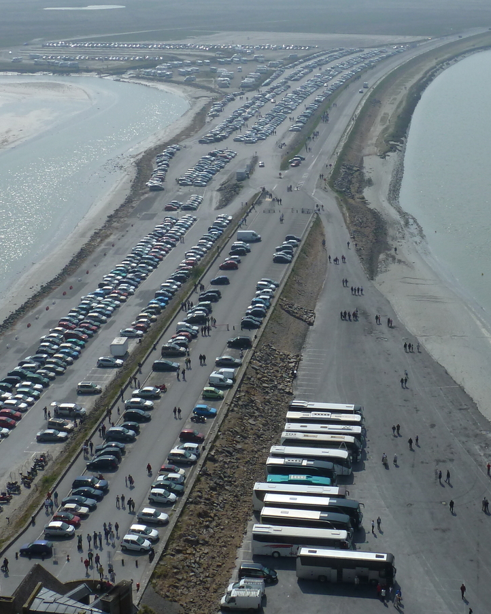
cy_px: 241
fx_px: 1163
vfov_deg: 29.5
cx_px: 315
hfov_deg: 23.8
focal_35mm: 64
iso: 80
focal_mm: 6.1
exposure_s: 1/640
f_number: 5.6
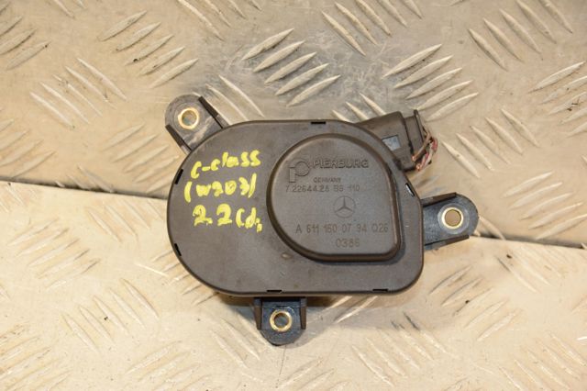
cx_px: 294
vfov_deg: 13.8
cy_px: 196
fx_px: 1613
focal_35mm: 99
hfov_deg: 20.6
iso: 800
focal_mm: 66
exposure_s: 1/200
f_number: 5.3
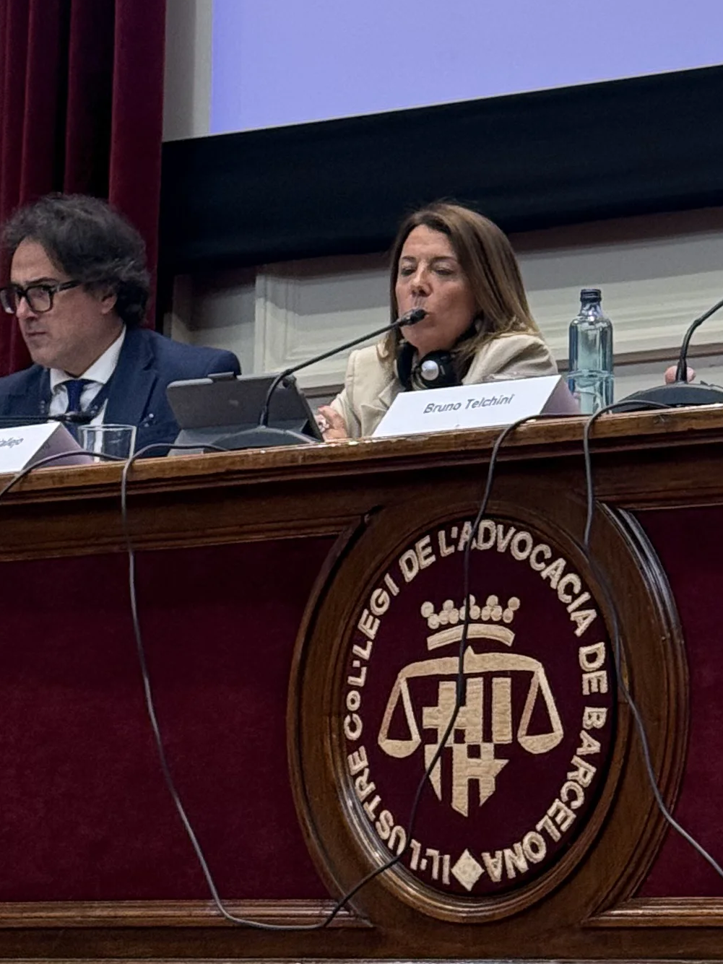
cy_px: -256
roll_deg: +1.8
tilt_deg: +13.9
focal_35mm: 145
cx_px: 864
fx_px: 4039
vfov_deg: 13.2
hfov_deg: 10.1
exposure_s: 1/50
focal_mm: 6.76
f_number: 1.78
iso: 100
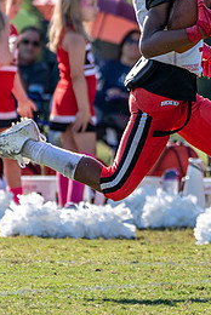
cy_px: 110
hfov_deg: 2.4
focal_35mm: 583
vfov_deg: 3.5
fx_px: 5112
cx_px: 282
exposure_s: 1/1600
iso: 500
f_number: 5.6
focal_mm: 218
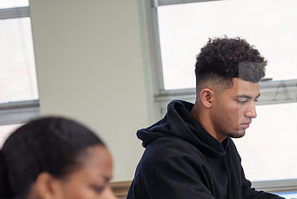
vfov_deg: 7.3
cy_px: 168
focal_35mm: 187
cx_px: 213
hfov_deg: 11.0
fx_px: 1544
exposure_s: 1/200
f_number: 2.8
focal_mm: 110
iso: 800
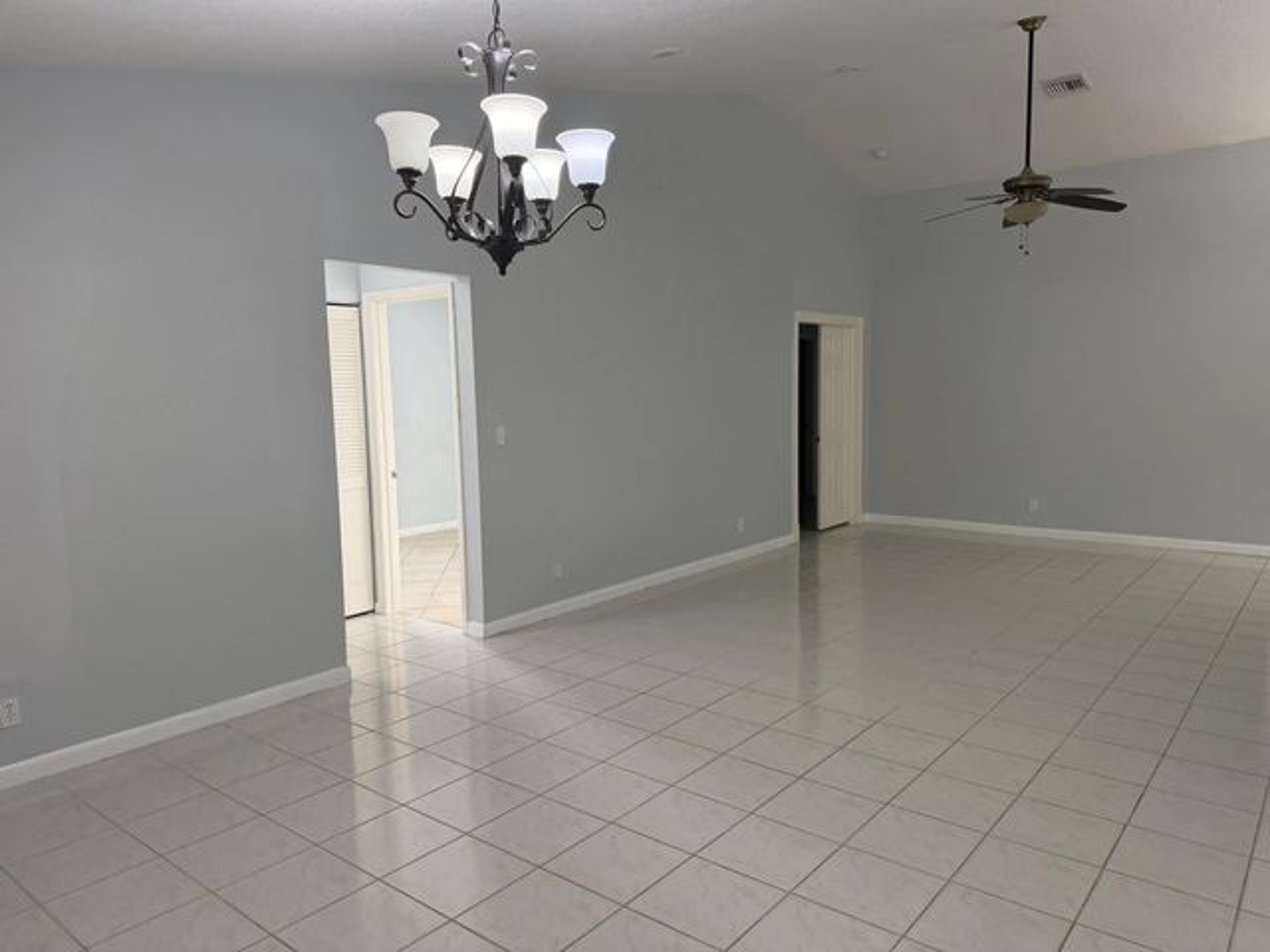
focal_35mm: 24
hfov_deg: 71.6
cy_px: 476
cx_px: 635
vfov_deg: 56.8
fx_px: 881
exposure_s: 1/129
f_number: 1.78
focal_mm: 6.76
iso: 200
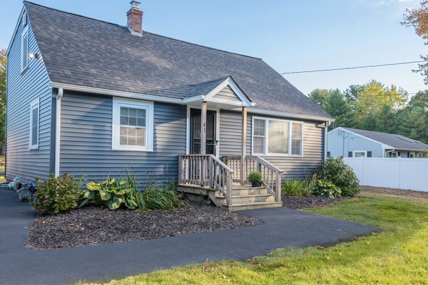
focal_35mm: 30
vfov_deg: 43.6
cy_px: 157
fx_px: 357
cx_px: 178
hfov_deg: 61.6
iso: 100
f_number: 16
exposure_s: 1/8
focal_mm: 24
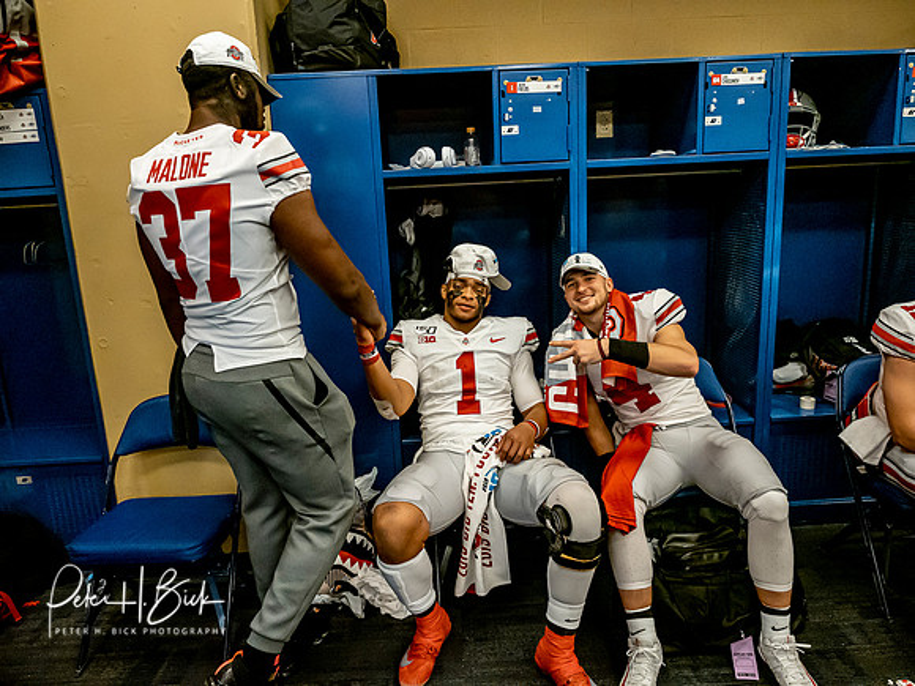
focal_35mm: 24
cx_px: 458
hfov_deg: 71.6
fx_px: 634
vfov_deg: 56.8
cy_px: 343
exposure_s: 1/320
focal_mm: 12
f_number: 2.8
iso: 4000
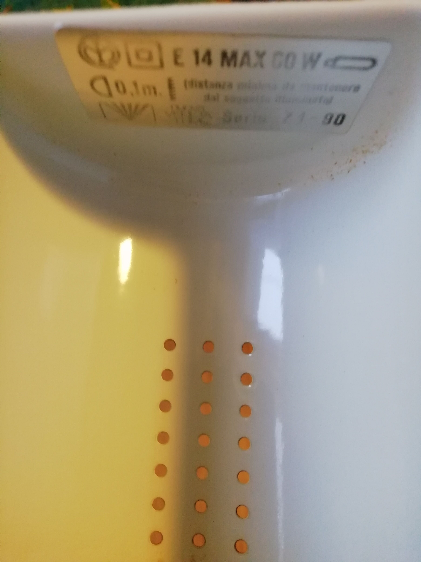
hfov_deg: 53.1
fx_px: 422
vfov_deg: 67.3
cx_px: 210
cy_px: 281
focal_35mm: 26
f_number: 2.2
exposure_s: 1/16.7
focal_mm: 3.21
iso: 500
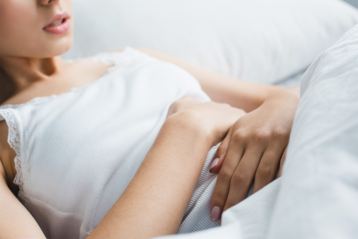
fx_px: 497
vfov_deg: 27.0
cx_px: 179
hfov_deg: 39.6
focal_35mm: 50
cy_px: 120
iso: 800
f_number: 4.5
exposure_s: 1/200
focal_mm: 50
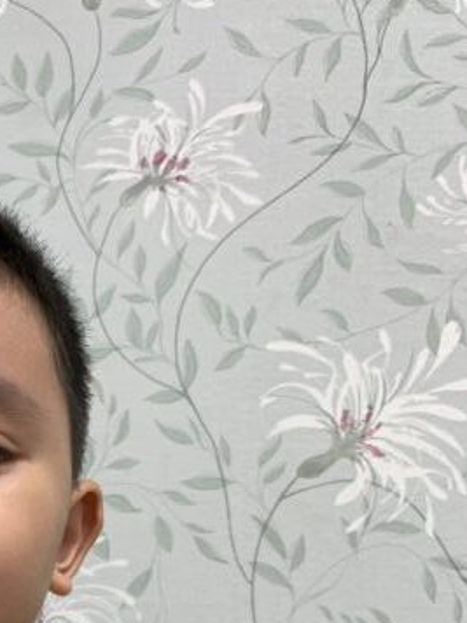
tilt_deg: -2.7
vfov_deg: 24.6
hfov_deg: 18.5
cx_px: -177
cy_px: 709
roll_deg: -3.3
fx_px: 1313
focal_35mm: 73
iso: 40
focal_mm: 4.25
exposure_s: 1/100
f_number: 1.8
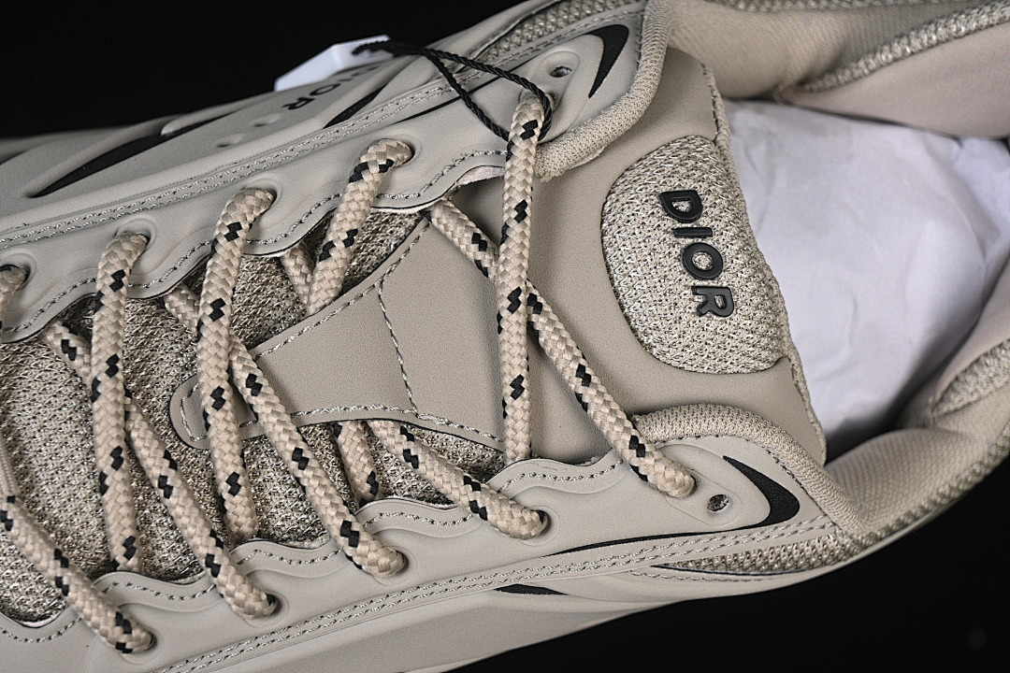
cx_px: 505
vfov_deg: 18.2
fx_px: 2104
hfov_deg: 27.0
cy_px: 336
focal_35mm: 75
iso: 160
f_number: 7.1
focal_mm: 50
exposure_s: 1/60
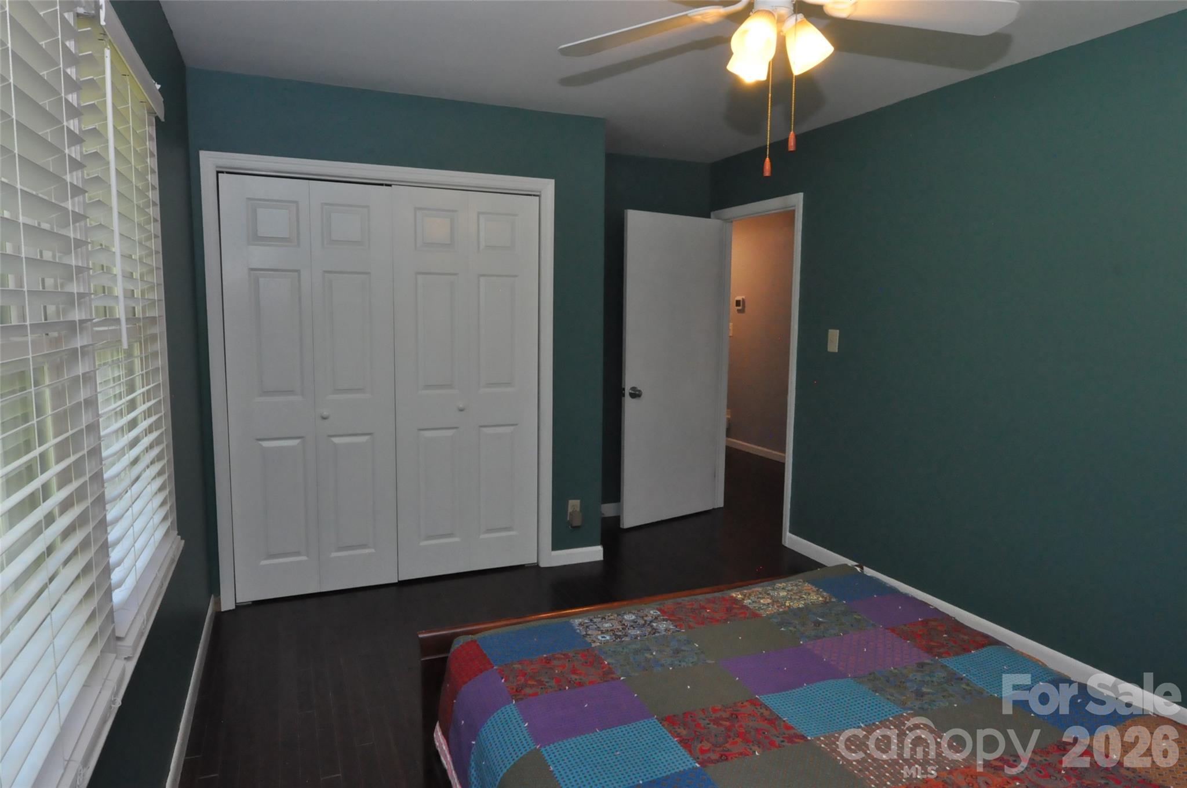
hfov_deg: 81.3
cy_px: 394
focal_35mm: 21
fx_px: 692
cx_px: 594
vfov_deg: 59.4
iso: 2500
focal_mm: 14
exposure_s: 1/60
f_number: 8
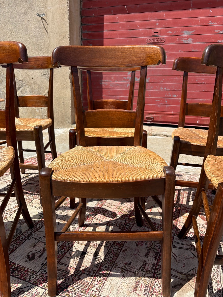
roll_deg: -3.2
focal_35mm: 26
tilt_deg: -16.1
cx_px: 112
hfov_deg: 53.1
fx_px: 223
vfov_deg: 67.3
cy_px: 148
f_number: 1.6
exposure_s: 1/3448
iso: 50
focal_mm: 5.96
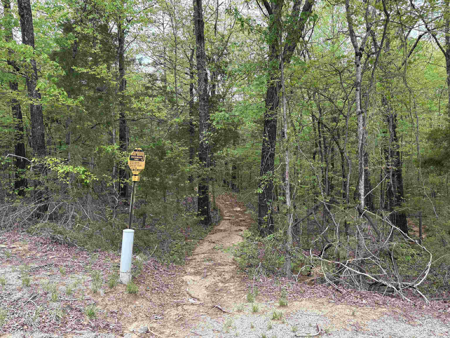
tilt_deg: -0.9
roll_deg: +1.0
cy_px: 169
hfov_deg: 67.3
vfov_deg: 53.1
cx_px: 225
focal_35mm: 26
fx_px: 338
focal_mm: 5.96
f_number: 1.6
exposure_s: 1/157
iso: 64
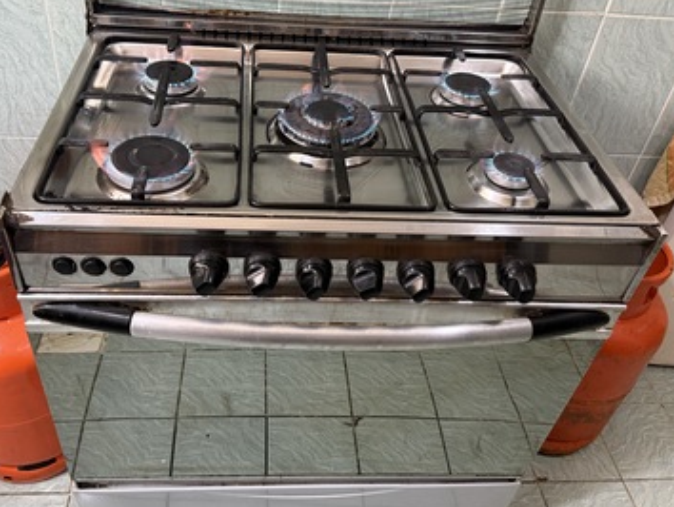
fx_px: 604
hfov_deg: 58.2
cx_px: 300
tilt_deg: -38.3
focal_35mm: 31
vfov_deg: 45.5
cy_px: 233
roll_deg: -5.4
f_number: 1.78
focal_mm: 6.76
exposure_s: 1/60
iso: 250
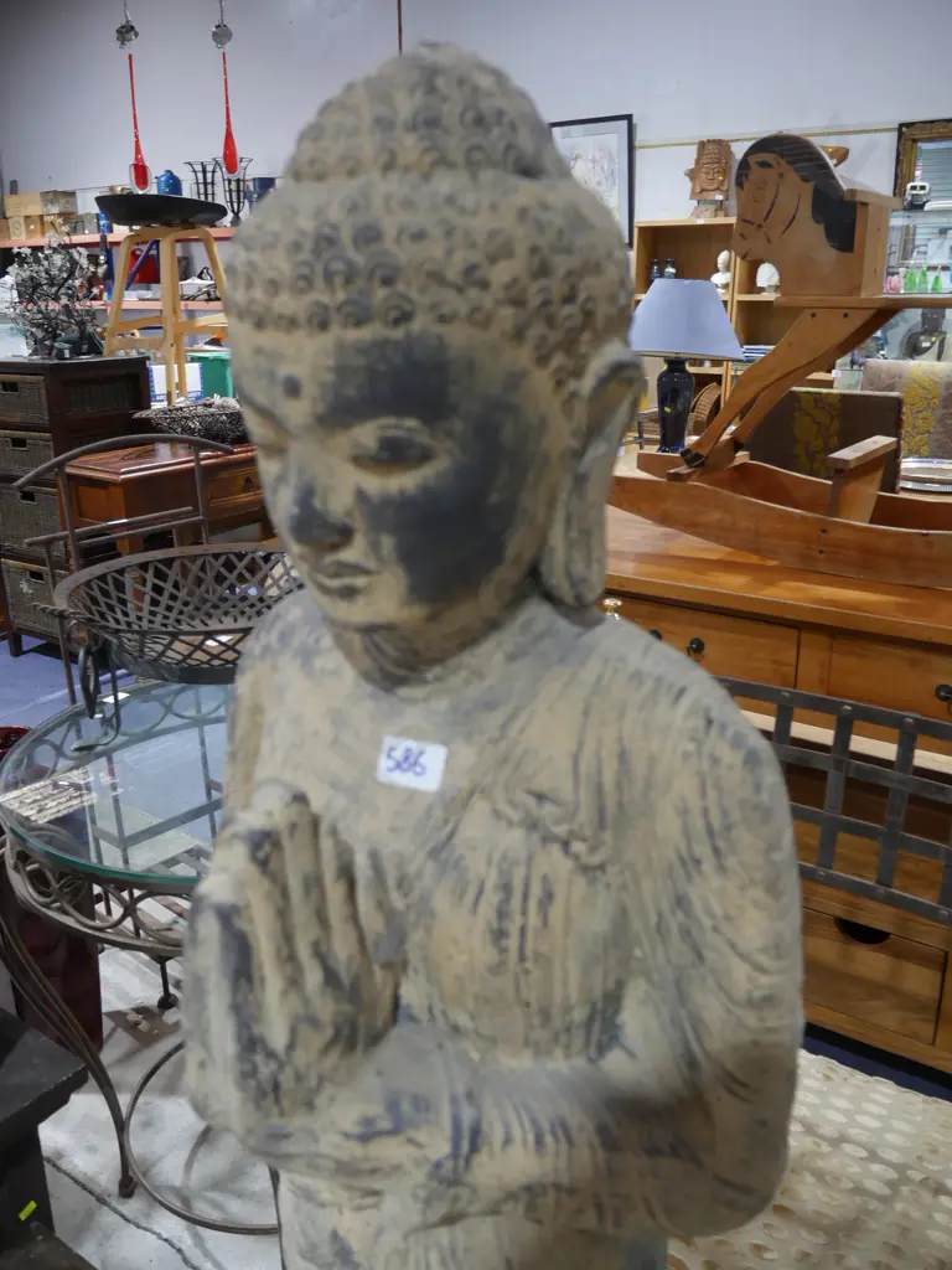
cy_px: 635
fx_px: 1027
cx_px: 476
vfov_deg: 63.4
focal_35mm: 28
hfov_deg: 49.7
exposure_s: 1/60
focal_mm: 14
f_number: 3.5
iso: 640
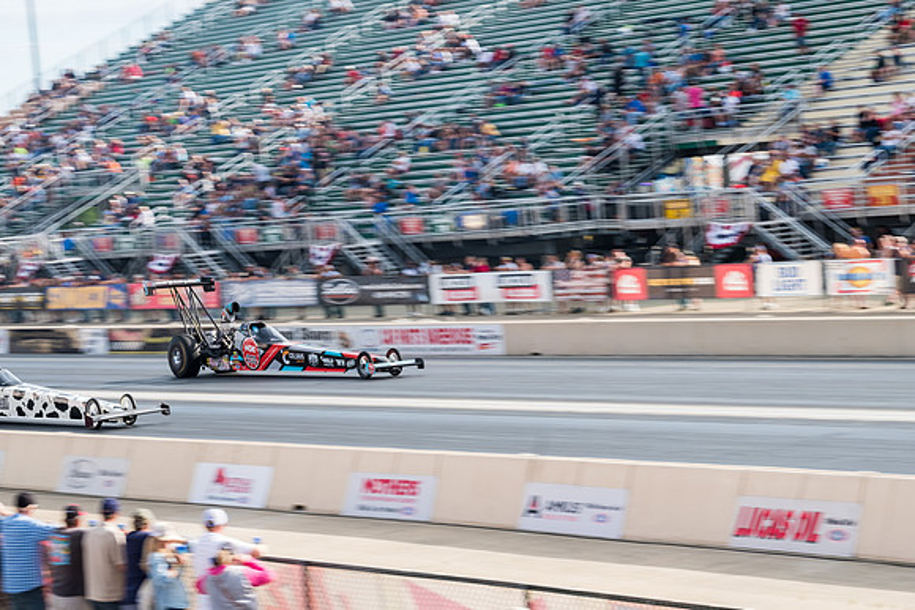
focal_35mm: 116
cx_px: 458
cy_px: 305
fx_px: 2949
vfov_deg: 11.8
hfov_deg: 17.6
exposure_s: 1/200
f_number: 9
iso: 400
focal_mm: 77.3
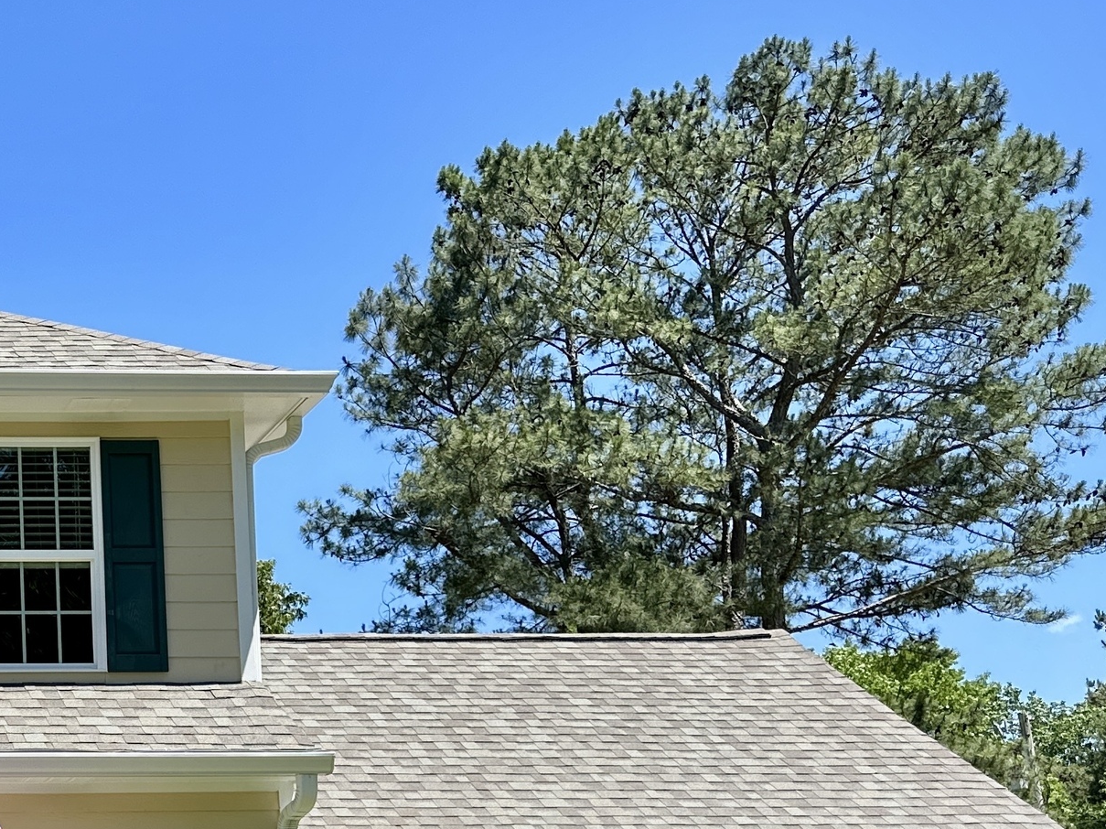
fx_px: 1948
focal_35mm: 61
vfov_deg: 23.3
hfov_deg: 27.7
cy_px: 777
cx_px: -229
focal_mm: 6.86
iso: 80
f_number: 1.78
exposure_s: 1/2070
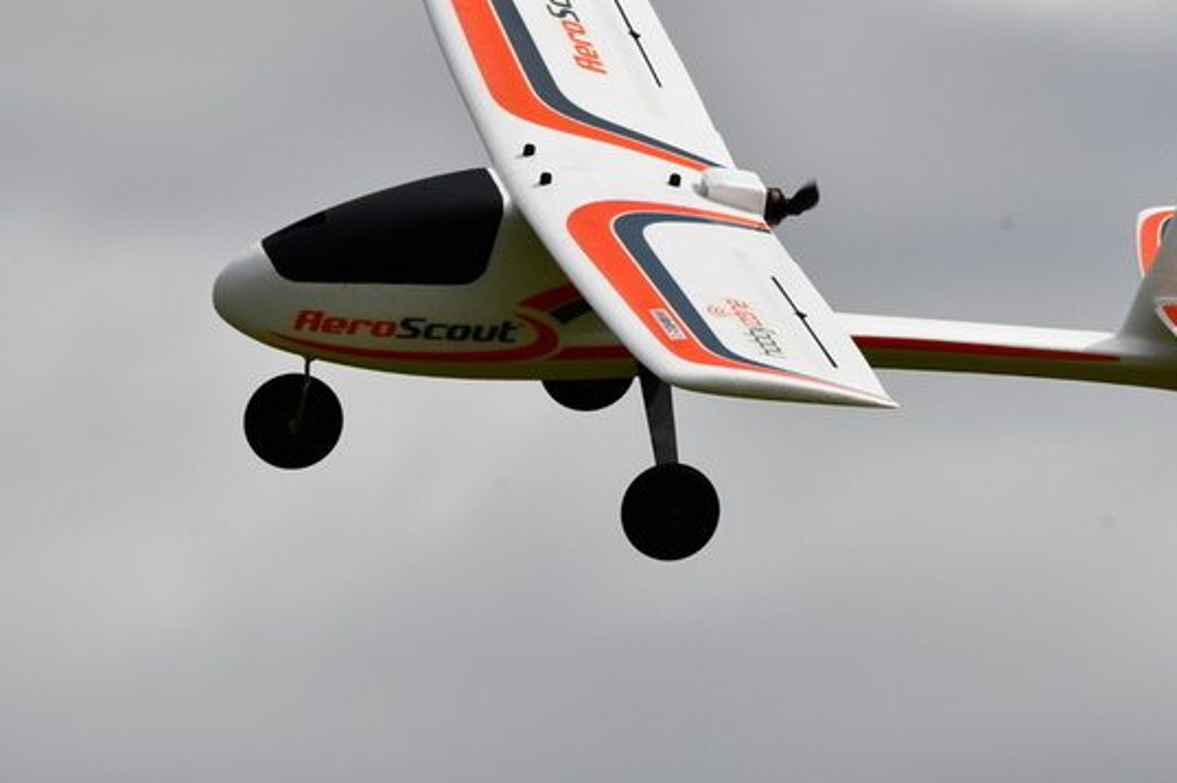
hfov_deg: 2.3
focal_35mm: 883
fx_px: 28850
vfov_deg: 1.6
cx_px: 761
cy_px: 369
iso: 800
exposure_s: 1/2500
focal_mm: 400
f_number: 13
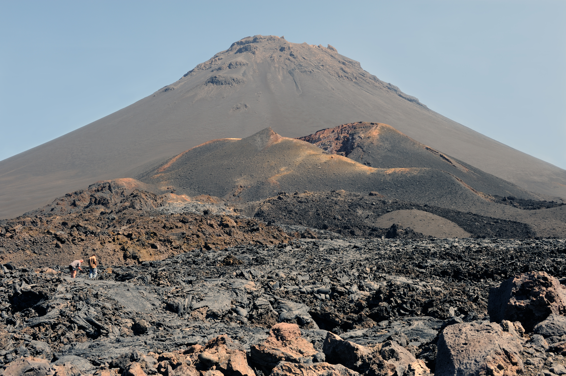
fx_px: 566
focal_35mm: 36
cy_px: 188
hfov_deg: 53.2
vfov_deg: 36.8
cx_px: 283
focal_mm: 36
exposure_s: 1/250
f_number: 8
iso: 200
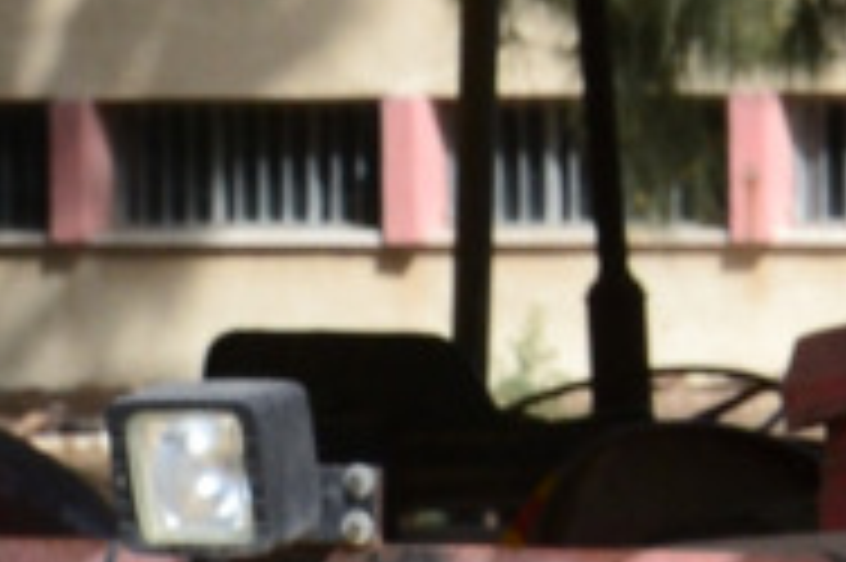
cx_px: 1228
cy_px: 769
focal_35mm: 358
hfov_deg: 5.7
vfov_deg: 3.8
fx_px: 8405
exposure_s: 1/400
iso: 400
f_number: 11
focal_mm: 32
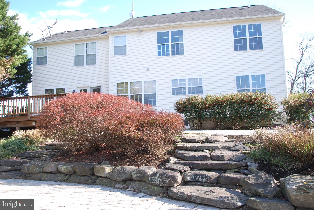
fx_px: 236
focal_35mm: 27
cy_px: 105
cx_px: 157
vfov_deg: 48.0
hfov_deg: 67.3
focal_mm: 18
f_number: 5.6
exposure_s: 1/125
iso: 140
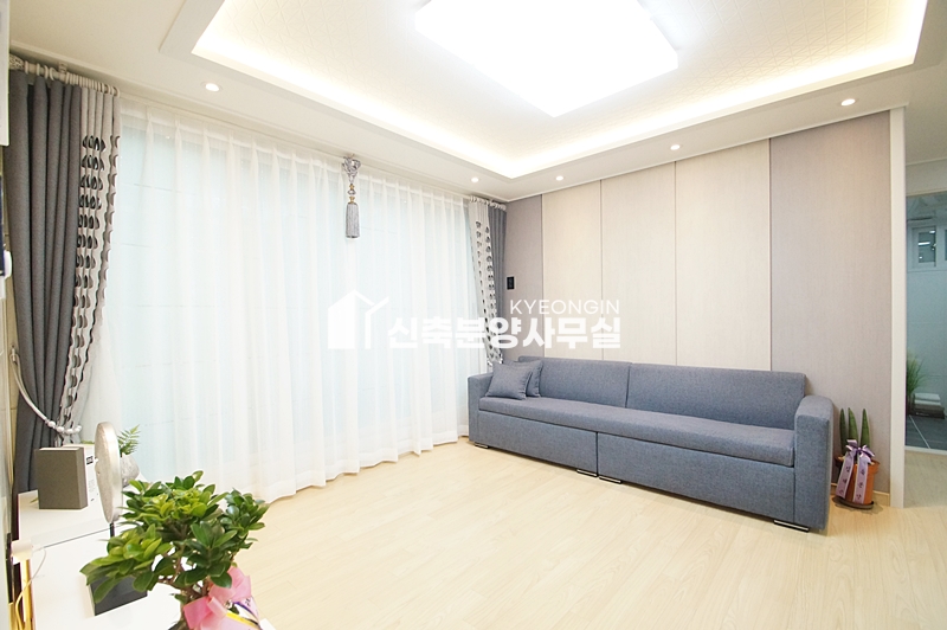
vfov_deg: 77.2
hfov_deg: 100.4
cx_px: 474
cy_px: 315
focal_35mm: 15
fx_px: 394
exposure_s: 1/200
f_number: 5
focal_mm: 10
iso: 1600
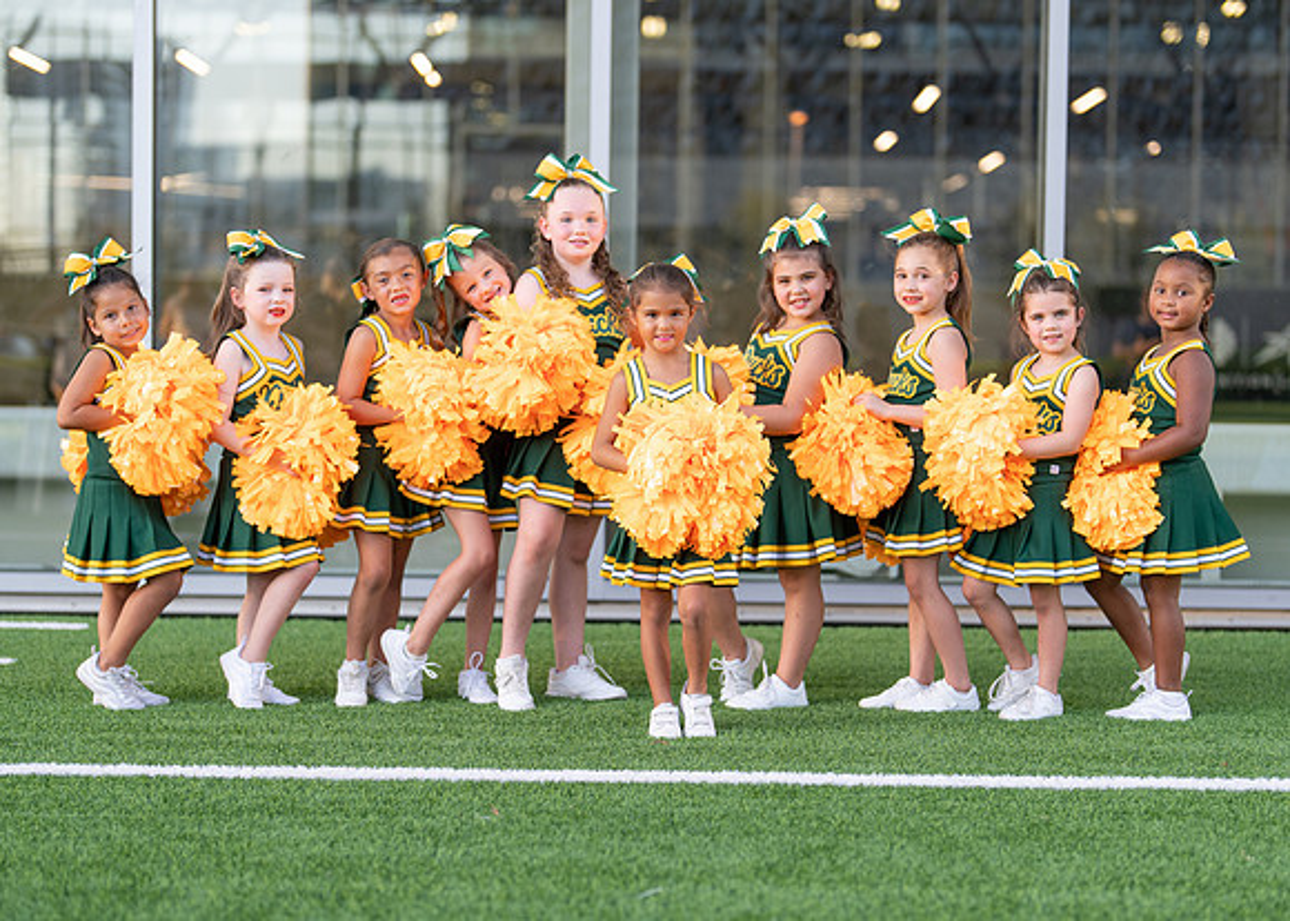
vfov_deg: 20.8
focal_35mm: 68
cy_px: 492
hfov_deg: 28.9
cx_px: 653
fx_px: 2502
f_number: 1.2
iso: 125
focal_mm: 50
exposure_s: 1/500
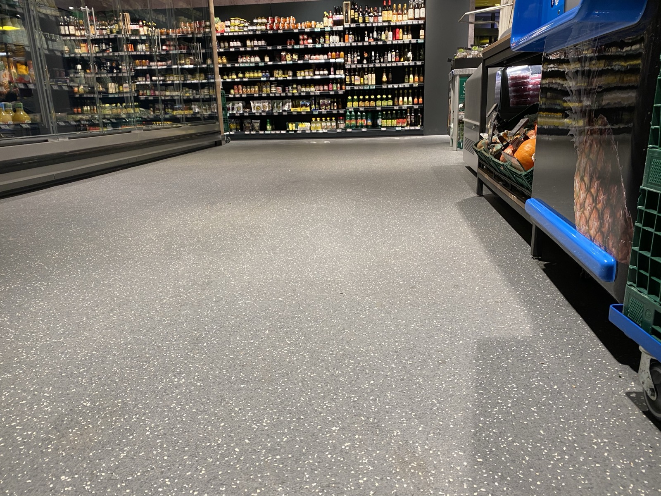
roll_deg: +1.6
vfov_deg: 53.1
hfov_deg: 67.3
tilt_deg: -16.2
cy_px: 248
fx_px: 496
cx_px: 330
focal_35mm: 26
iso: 80
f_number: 1.8
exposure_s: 1/50
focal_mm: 4.25
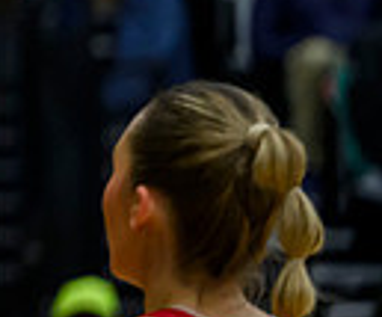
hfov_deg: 2.5
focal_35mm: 754
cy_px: -82
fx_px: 8648
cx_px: -619
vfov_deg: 2.1
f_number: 2.8
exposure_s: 1/1250
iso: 4000
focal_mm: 150
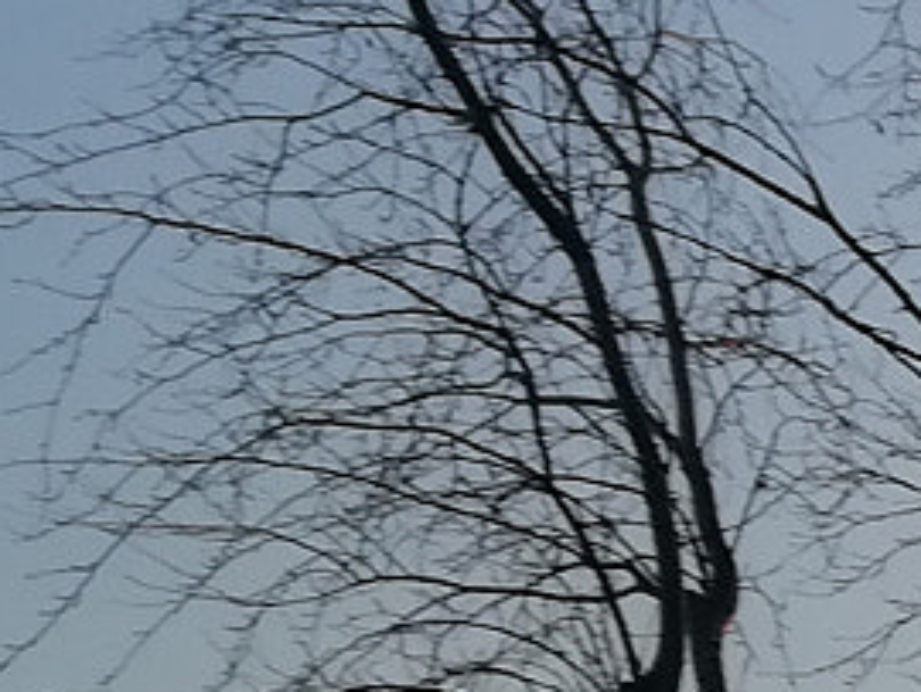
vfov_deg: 8.9
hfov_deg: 10.3
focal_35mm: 154
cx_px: 2521
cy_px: 1554
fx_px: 4101
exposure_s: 1/820
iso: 50
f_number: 2.2
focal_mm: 3.83
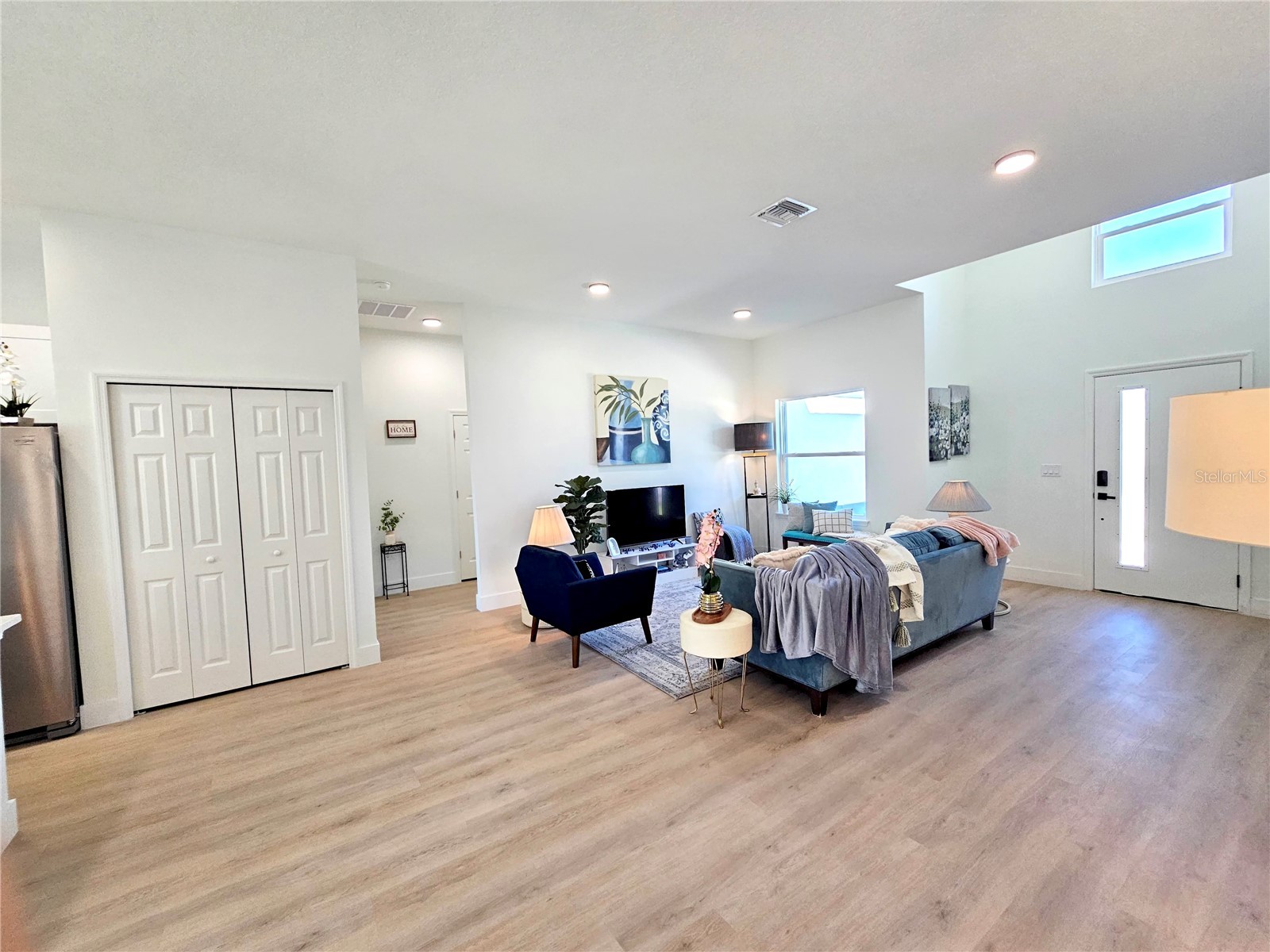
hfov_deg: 106.2
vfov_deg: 89.9
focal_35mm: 13
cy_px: 476
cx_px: 635
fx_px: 477
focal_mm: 2.2
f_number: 2.2
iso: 80
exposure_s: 1/60
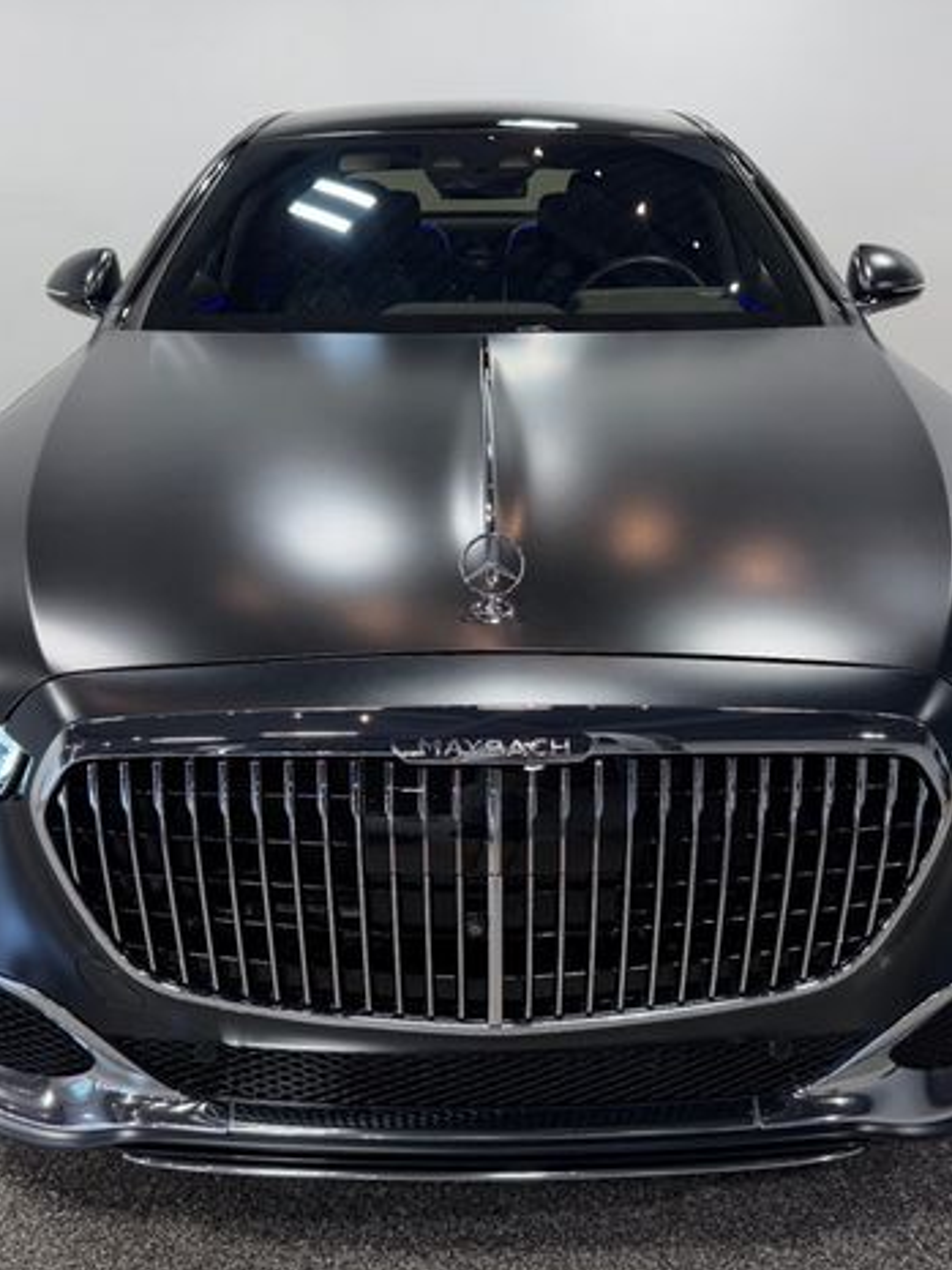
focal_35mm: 33
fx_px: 1210
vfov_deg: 55.3
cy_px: 625
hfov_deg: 43.0
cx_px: 477
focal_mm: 6.76
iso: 64
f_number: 1.78
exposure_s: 1/145
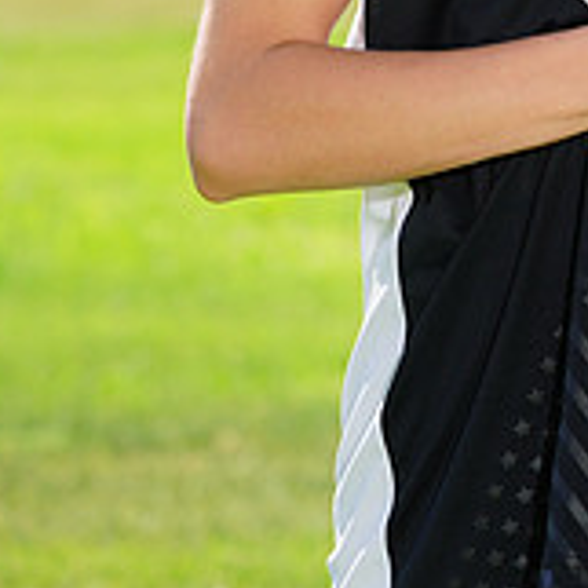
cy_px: -387
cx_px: 621
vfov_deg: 2.2
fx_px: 15067
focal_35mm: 784
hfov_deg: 2.2
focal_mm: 256
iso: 200
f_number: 10
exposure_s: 1/200
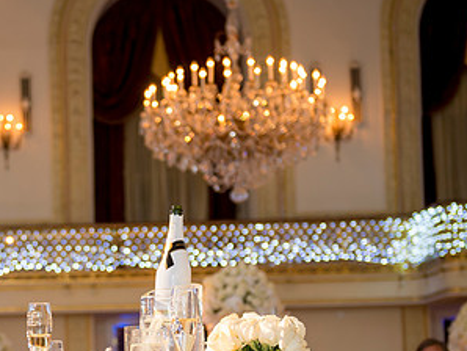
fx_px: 1418
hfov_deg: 18.4
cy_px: 286
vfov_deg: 14.0
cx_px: 48
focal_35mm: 105
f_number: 2.8
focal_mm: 48
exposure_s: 1/60
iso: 1250
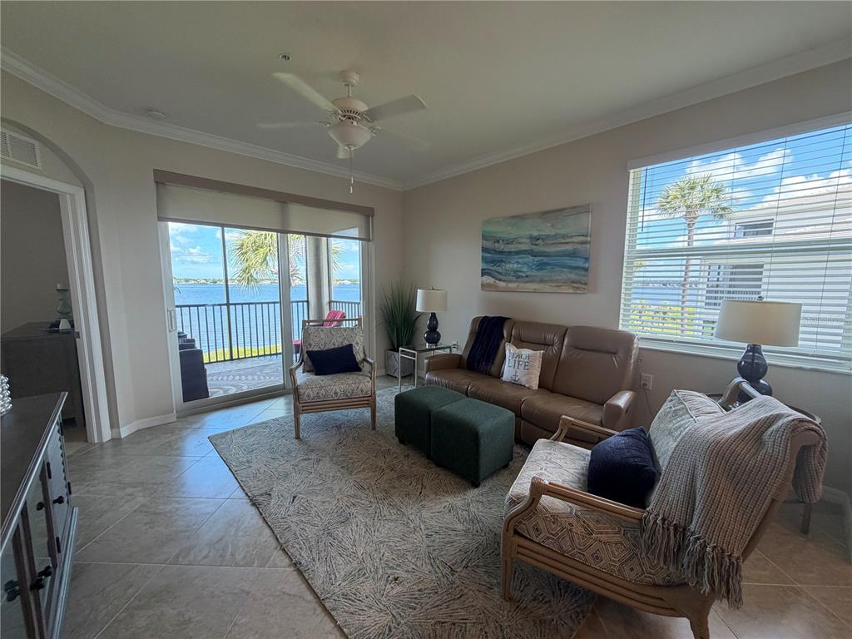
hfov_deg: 102.1
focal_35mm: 14
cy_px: 320
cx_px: 426
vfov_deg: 85.7
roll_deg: +0.1
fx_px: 345
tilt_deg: -6.7
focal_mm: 2.22
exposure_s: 1/120
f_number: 2.2
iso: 125
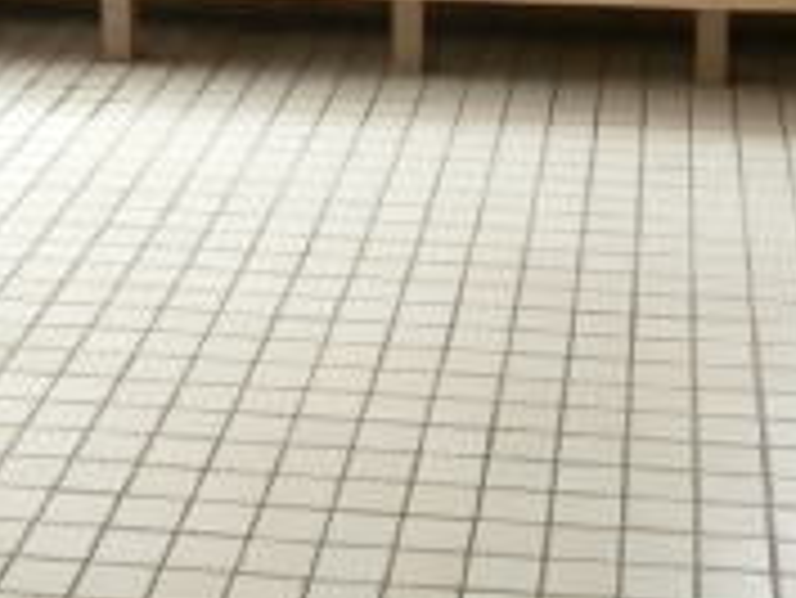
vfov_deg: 15.1
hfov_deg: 20.8
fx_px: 2163
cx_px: 310
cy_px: -162
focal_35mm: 94
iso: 500
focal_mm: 4.7
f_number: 2.8
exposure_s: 1/250
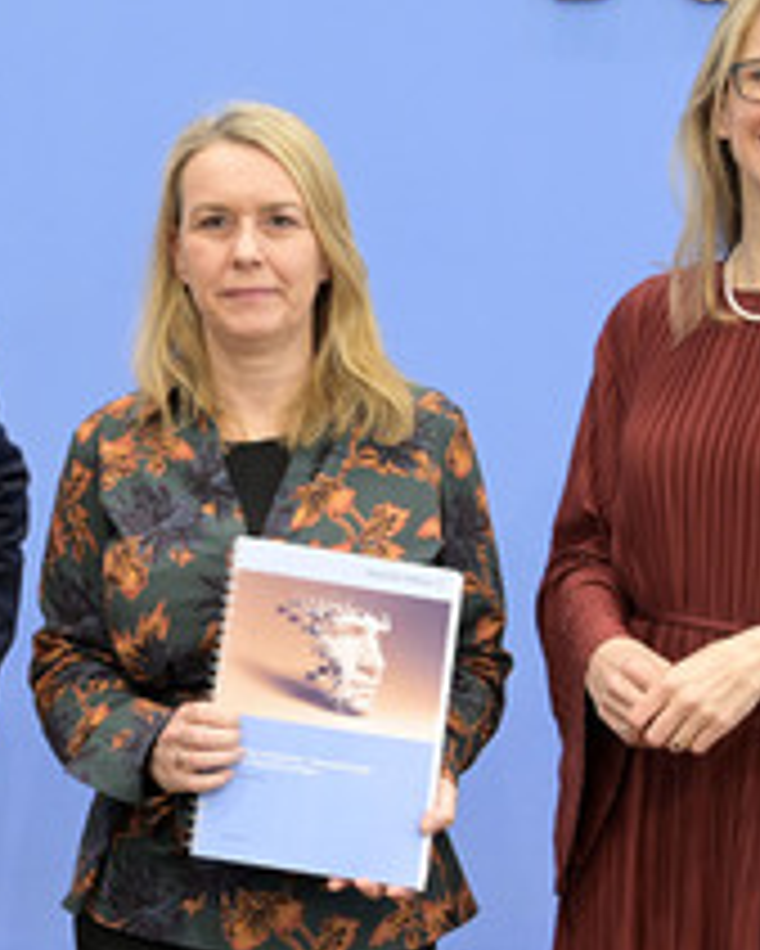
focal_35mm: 70
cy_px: 486
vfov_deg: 27.1
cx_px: 196
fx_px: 1967
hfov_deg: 21.7
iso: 3200
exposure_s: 1/250
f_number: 5
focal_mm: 35
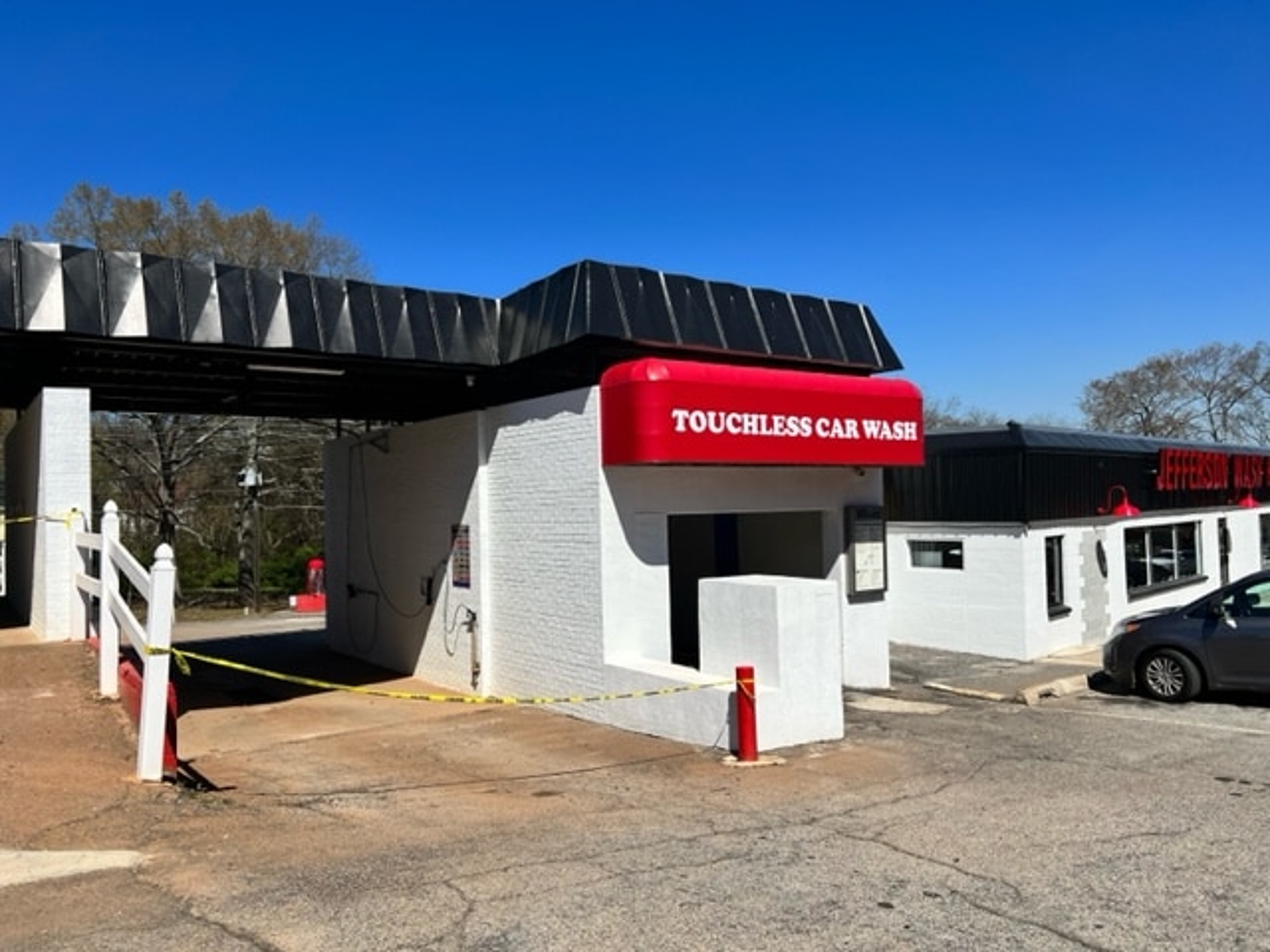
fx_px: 954
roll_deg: +1.3
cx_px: 635
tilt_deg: +1.9
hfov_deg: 67.3
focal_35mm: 26
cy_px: 476
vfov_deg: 53.1
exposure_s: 1/6579
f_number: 1.5
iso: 50
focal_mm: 5.7
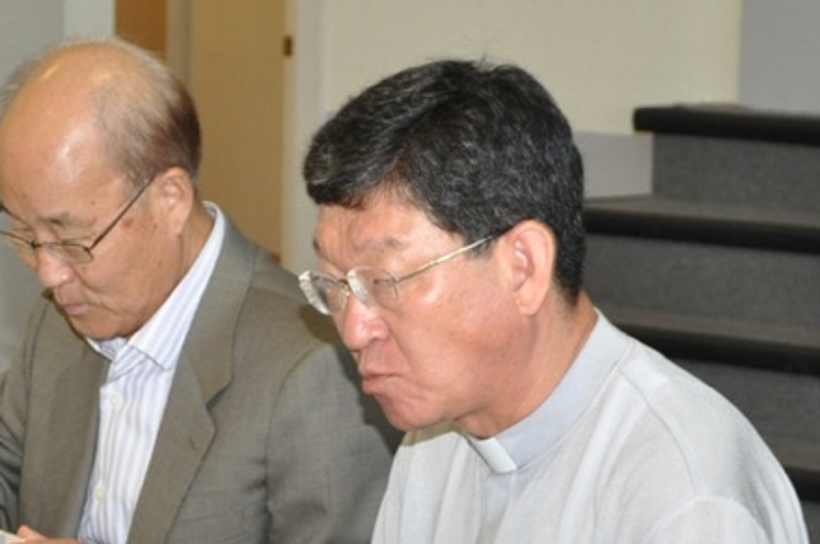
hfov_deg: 12.0
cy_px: 416
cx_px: 296
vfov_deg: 7.9
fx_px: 3912
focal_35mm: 172
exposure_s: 1/60
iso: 800
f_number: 5.3
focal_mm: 42
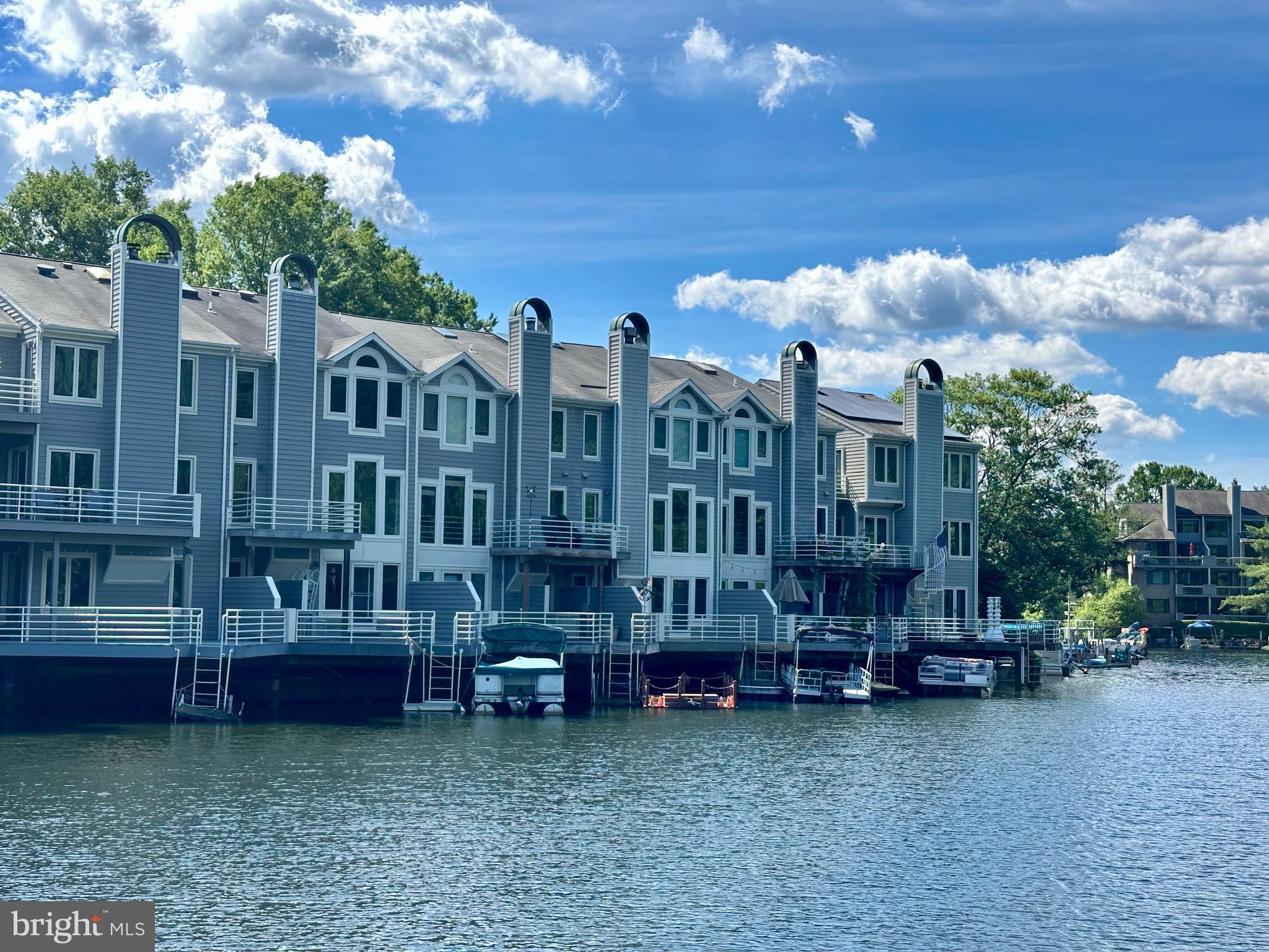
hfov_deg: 39.7
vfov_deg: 30.3
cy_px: 476
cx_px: 634
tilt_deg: +4.4
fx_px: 1760
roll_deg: -1.5
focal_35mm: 48
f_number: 1.78
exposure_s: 1/1171
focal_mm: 6.86
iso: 64
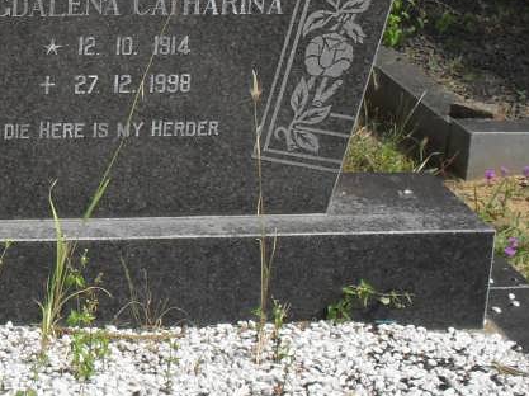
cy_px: 77
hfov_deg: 15.3
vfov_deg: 12.2
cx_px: -216
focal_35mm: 121
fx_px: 1848
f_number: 9.2
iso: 100
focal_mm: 7.5
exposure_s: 1/180
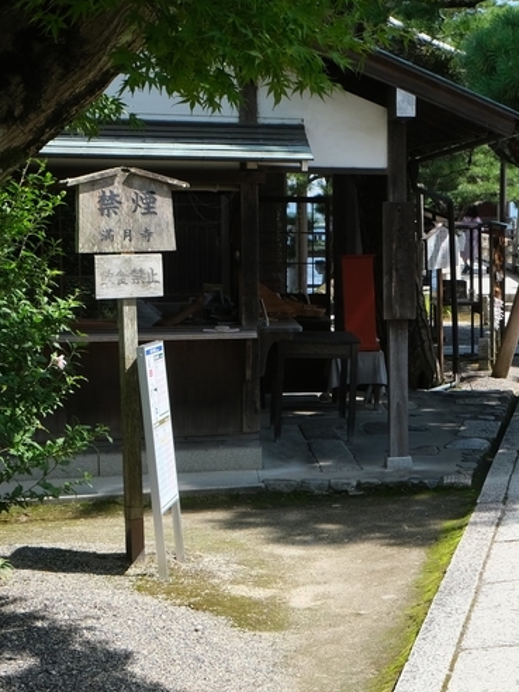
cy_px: 286
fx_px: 1359
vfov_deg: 28.5
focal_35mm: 68
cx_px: 758
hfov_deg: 19.2
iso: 320
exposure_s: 1/340
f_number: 6.4
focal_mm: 19.6
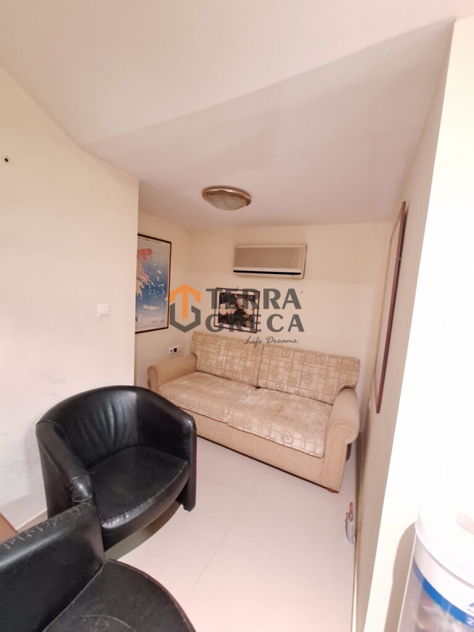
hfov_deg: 89.9
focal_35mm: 13
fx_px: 237
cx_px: 237
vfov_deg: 106.2
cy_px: 316
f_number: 2.2
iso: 800
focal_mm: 1.74
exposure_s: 1/11
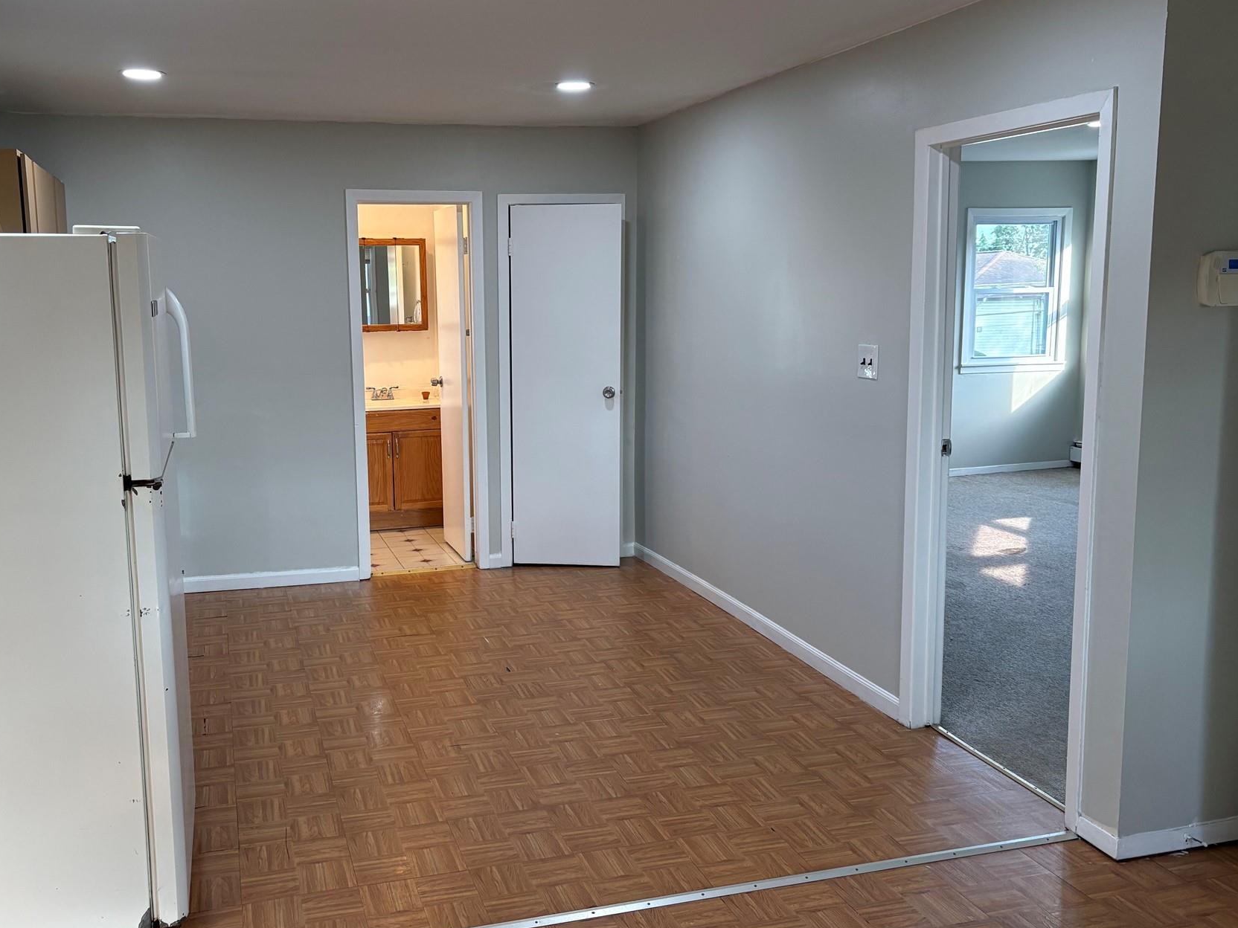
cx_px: 525
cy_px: 446
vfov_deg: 44.2
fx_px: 1144
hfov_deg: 56.6
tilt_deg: -7.8
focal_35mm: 32
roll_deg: +1.3
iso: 125
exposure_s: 1/132
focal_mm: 5.96
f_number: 1.6
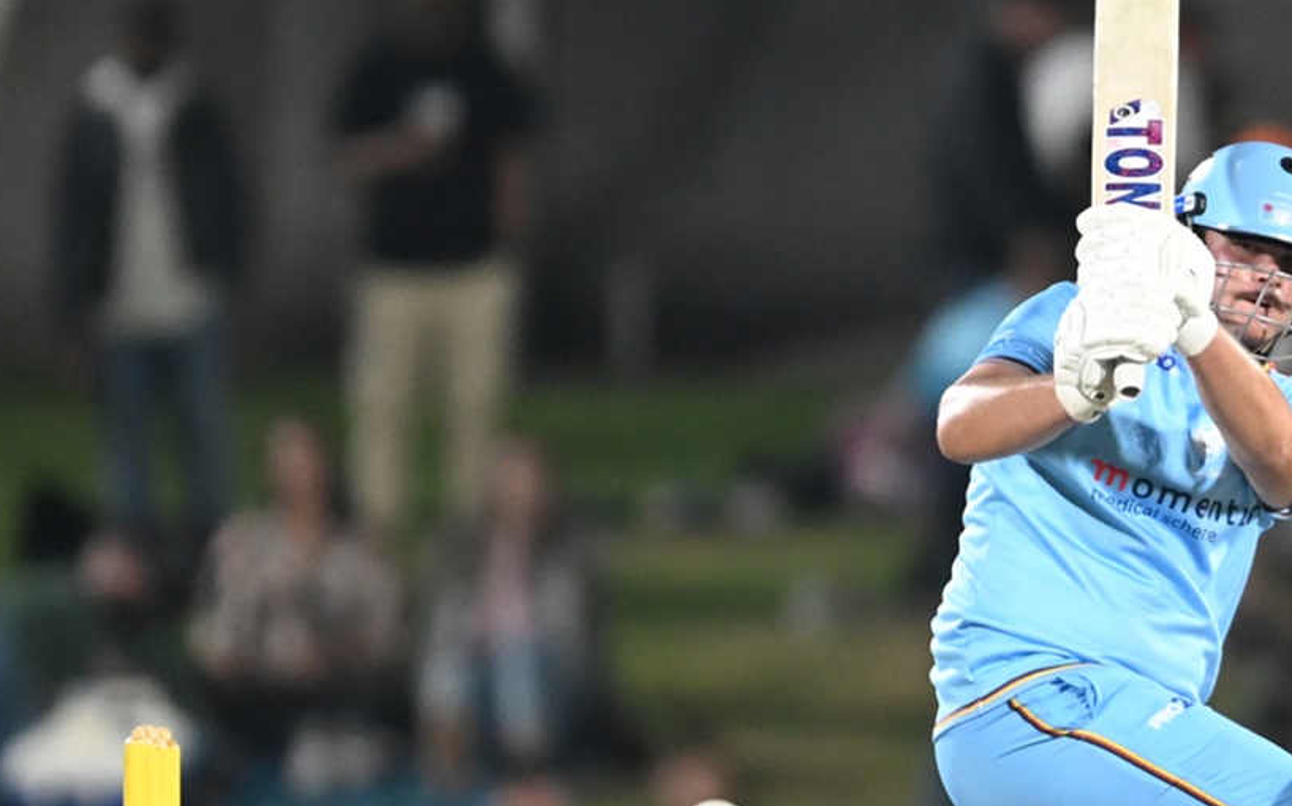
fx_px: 36889
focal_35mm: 1048
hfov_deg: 2.0
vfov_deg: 1.3
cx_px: 1009
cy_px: 596
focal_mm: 400
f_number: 2.8
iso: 3600
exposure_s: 1/1000
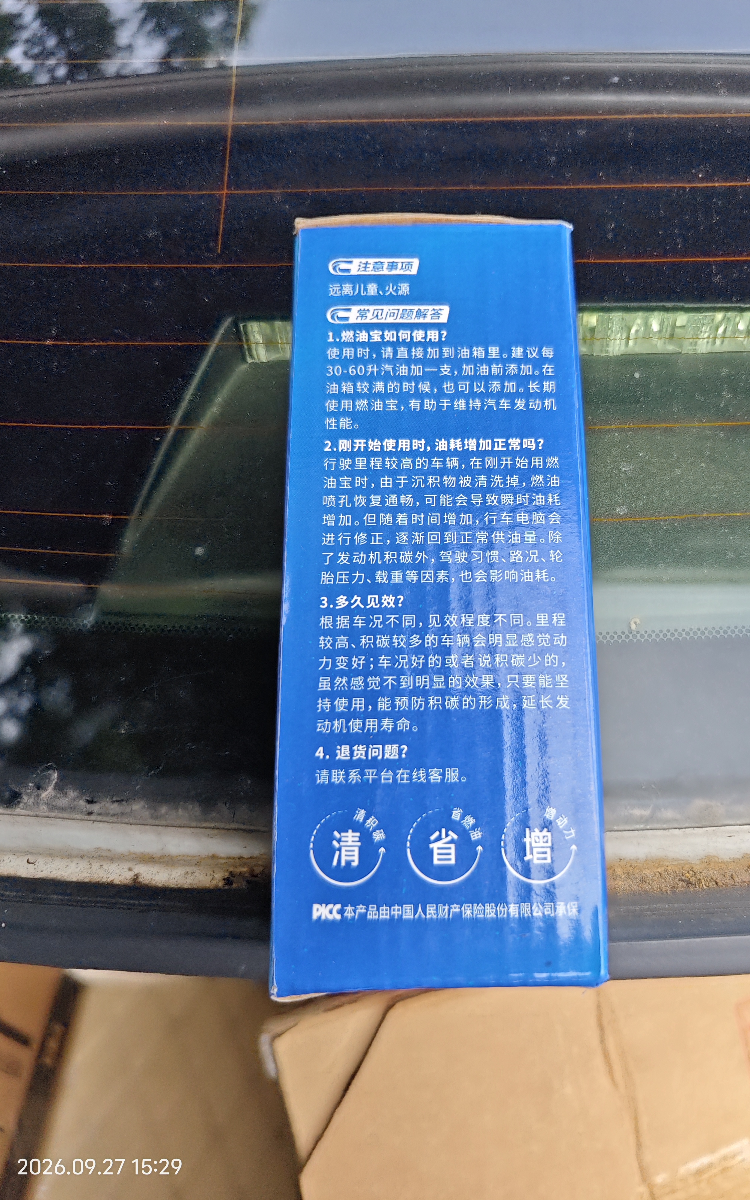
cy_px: 592
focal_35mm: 25
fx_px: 817
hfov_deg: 49.0
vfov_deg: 72.5
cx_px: 453
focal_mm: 8.67
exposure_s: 1/146
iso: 50
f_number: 1.75
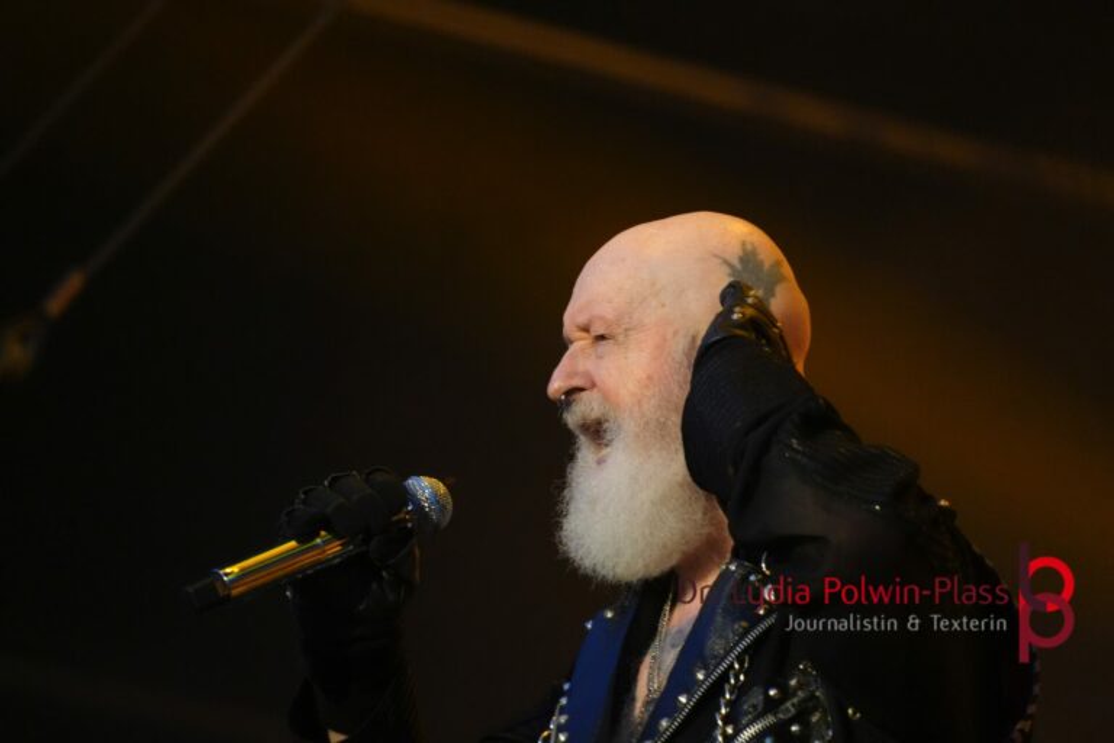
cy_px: 372
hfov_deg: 5.0
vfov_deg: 3.3
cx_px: 557
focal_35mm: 416
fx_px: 12856
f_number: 6.3
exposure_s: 1/160
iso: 6400
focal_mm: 277
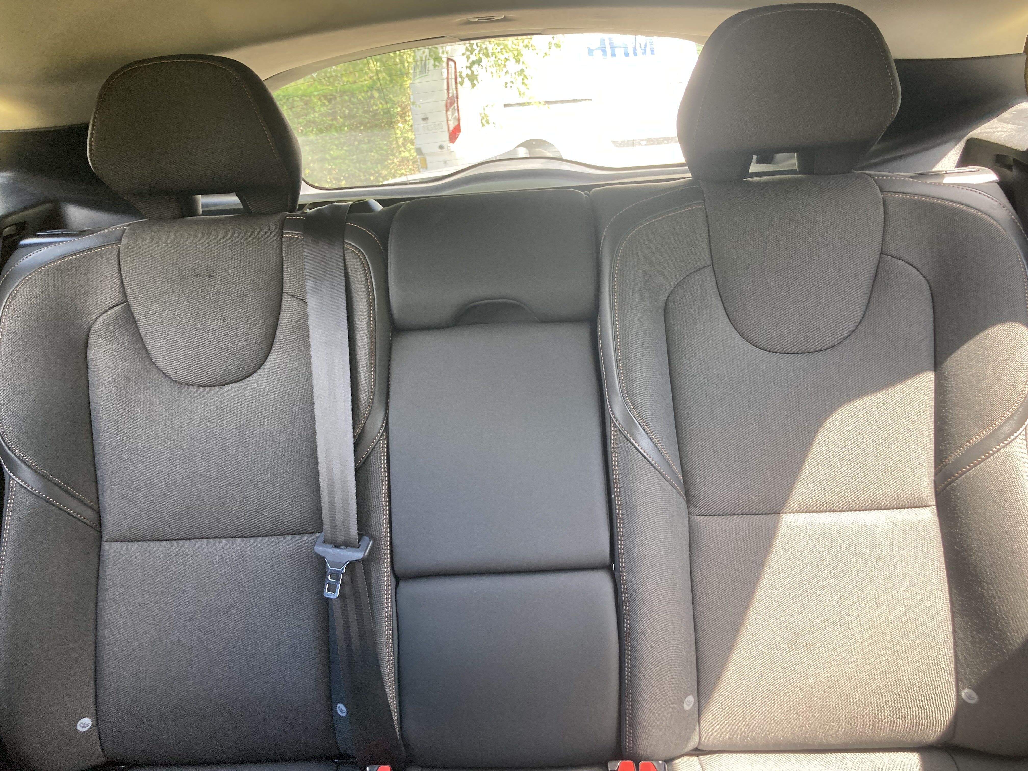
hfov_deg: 63.4
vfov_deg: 49.7
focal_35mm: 28
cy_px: 386
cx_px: 514
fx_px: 832
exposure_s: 1/121
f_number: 1.8
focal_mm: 3.99
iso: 80
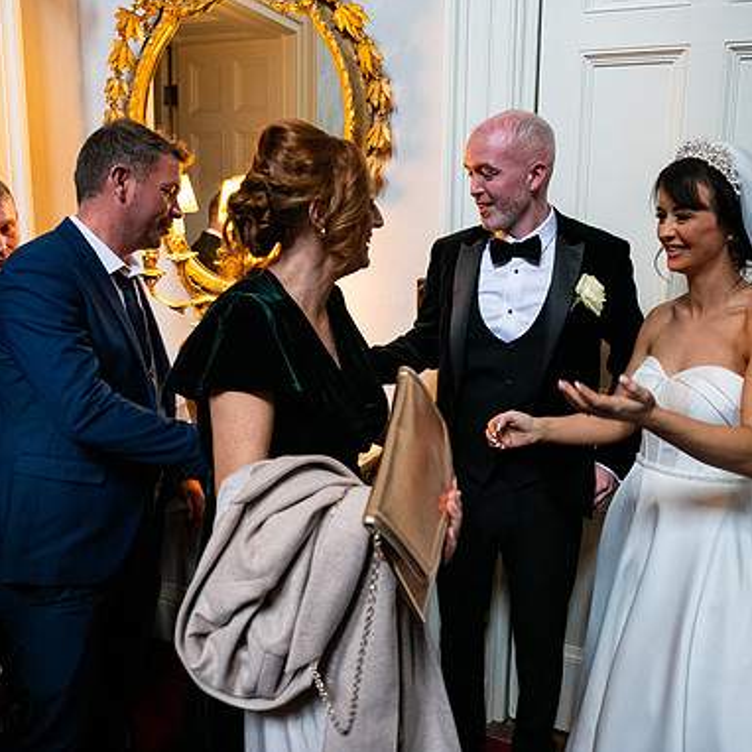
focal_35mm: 31
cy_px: 373
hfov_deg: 52.5
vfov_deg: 52.5
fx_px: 762
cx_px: 380
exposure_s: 1/160
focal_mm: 24
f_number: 3.5
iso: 1600
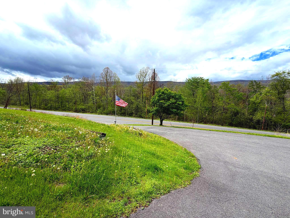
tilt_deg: -5.1
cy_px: 109
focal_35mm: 14
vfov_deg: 85.7
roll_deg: -0.2
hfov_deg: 102.1
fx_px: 117
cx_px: 145
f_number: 2.2
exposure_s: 1/888
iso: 20
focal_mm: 2.22
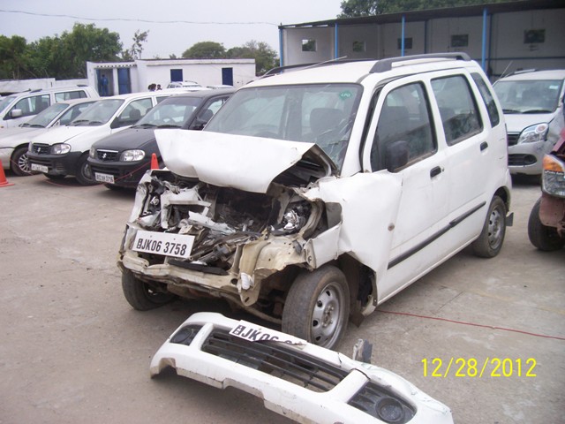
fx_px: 555
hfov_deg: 54.0
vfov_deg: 41.8
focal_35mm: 34
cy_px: 212
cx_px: 282
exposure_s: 1/177
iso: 80
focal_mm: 5.6
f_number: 2.7
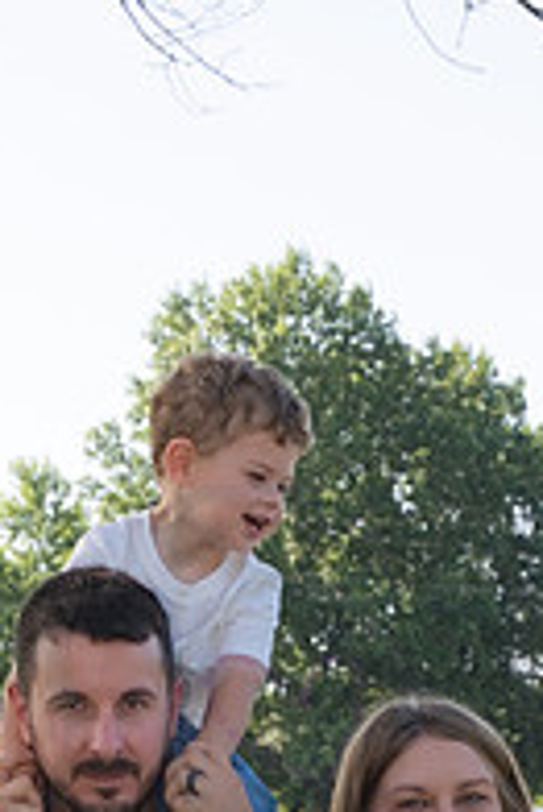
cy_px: 1193
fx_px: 3071
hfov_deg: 10.1
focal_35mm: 136
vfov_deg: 14.2
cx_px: 307
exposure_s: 1/320
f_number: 10
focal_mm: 46
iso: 400
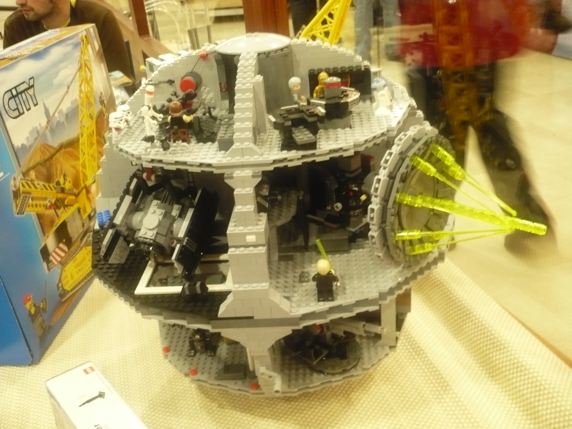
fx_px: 578
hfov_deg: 52.6
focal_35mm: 35
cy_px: 214
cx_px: 286
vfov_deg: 40.7
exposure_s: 1/8
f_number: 2.8
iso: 400
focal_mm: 5.8
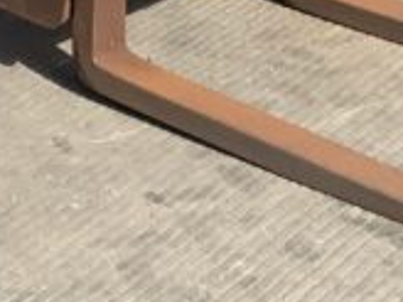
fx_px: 2107
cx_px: -108
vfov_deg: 7.5
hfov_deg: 10.7
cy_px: -498
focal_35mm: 181
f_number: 1.8
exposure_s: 1/1730
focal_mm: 3
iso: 16
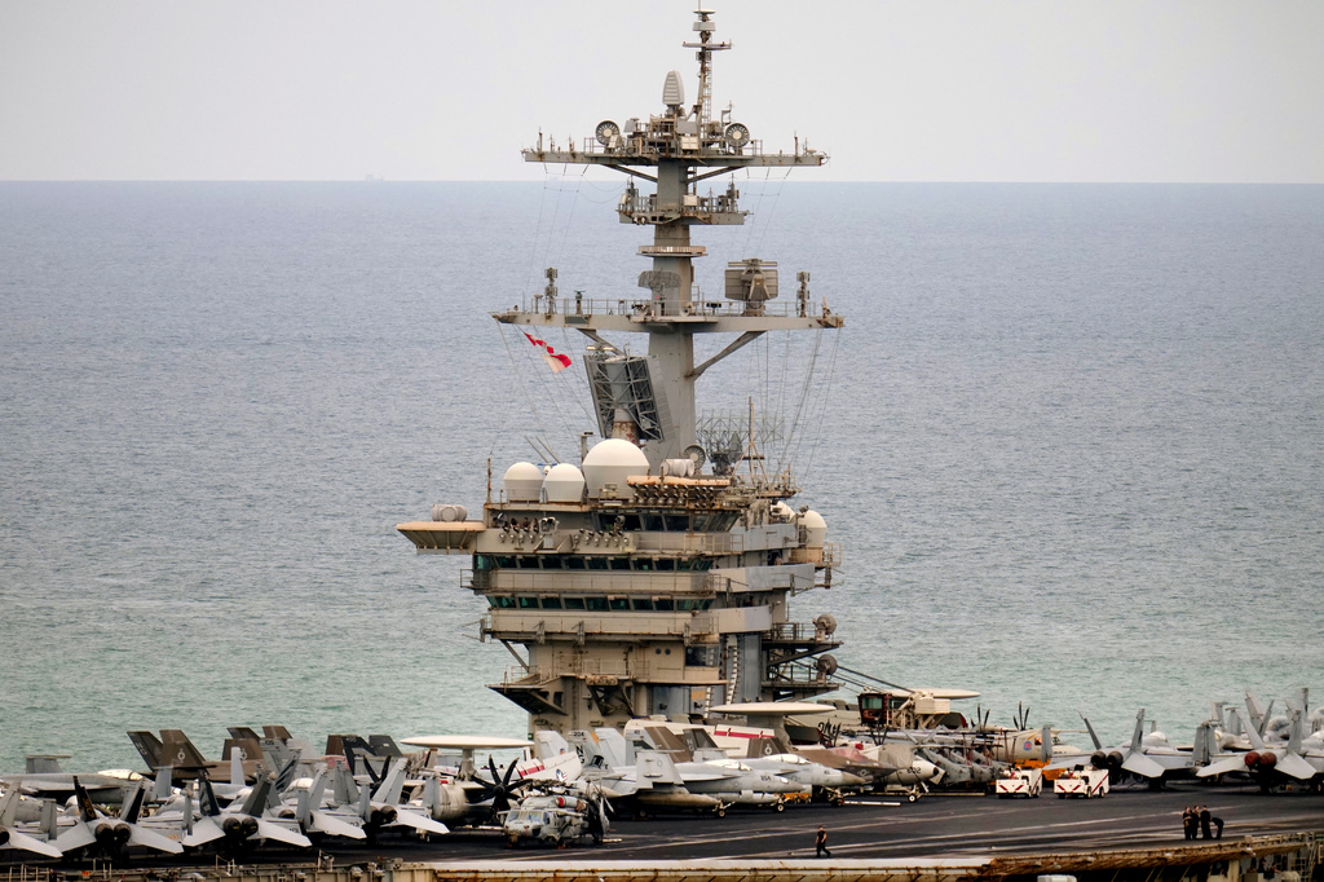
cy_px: 441
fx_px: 30882
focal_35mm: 840
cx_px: 662
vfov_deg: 1.6
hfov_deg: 2.5
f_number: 4
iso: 500
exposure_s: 1/4000
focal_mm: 560
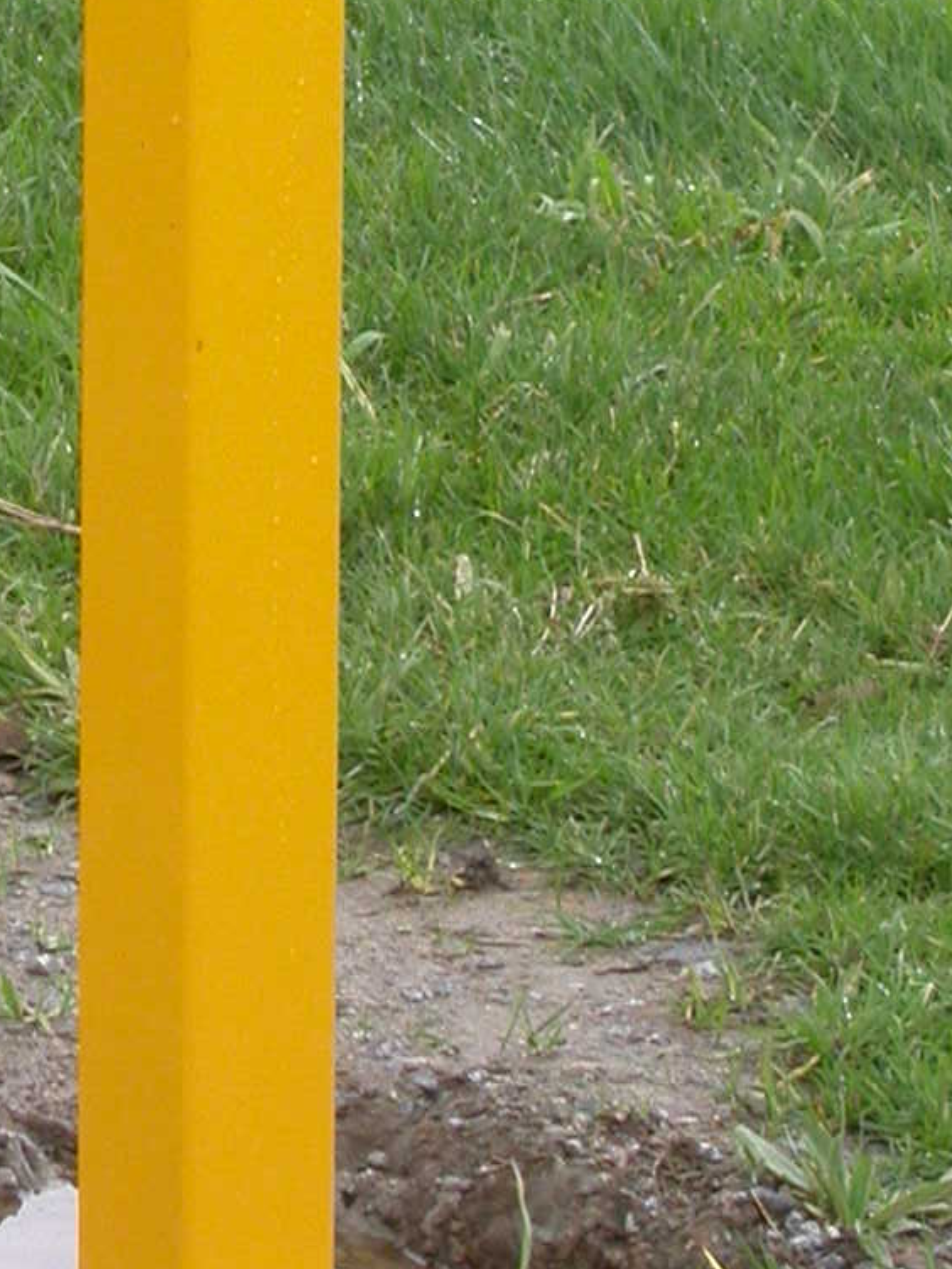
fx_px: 11184
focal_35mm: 305
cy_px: -240
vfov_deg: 6.5
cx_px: -446
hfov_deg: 4.8
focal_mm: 20.9
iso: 100
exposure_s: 1/158
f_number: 4
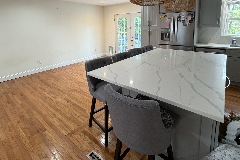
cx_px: 119
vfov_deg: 59.4
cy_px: 45
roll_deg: +1.7
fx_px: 133
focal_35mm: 20
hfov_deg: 84.0
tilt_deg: -7.1
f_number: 2.2
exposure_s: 1/60
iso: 200
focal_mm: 2.22
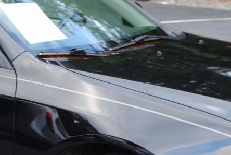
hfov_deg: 17.0
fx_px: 764
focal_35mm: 119
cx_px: 35
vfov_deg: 11.5
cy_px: 78
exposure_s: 1/50
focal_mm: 22
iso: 200
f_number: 4
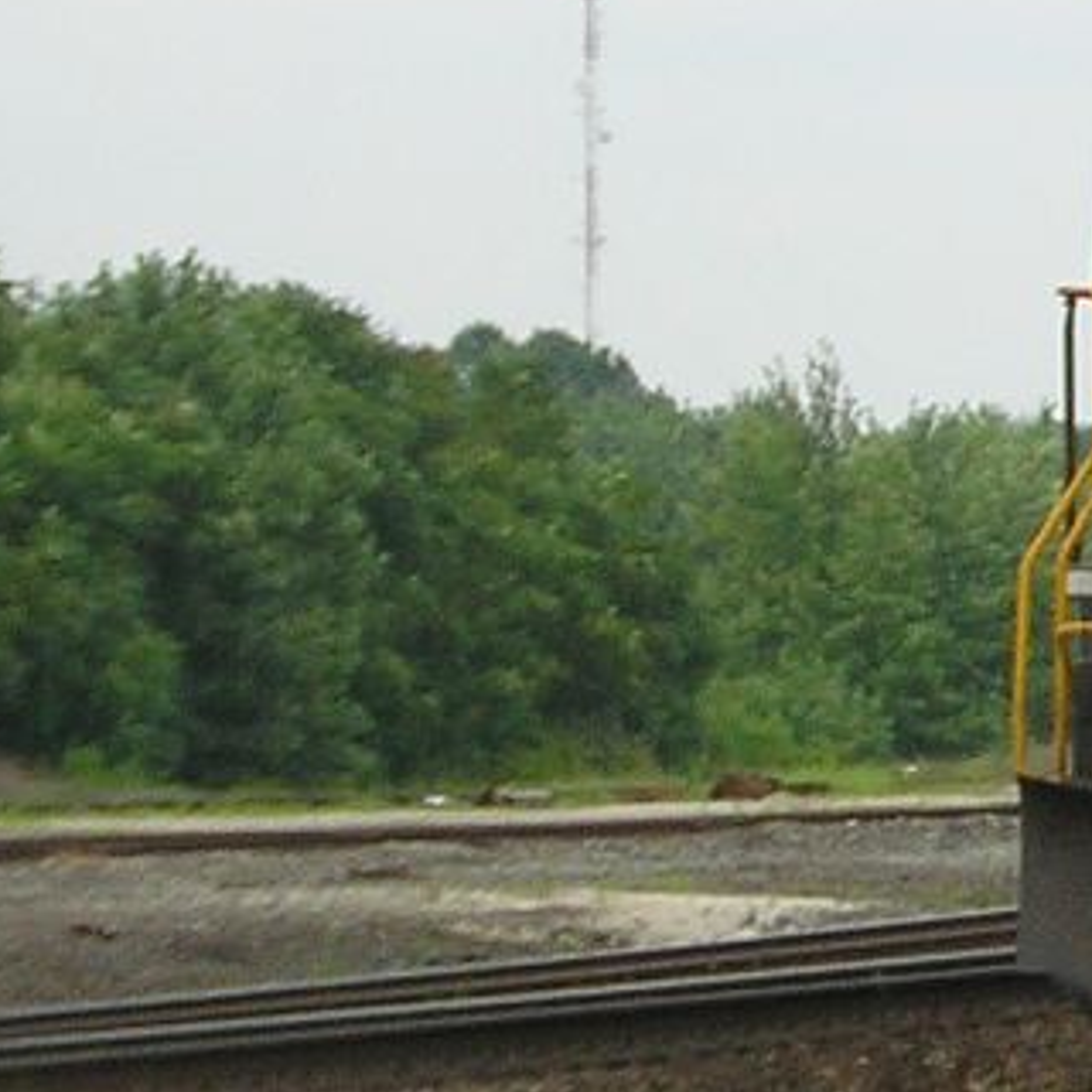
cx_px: 1618
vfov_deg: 5.7
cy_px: 280
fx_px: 10886
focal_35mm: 305
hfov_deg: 5.7
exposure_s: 1/447
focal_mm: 14.1
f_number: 4.7
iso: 153
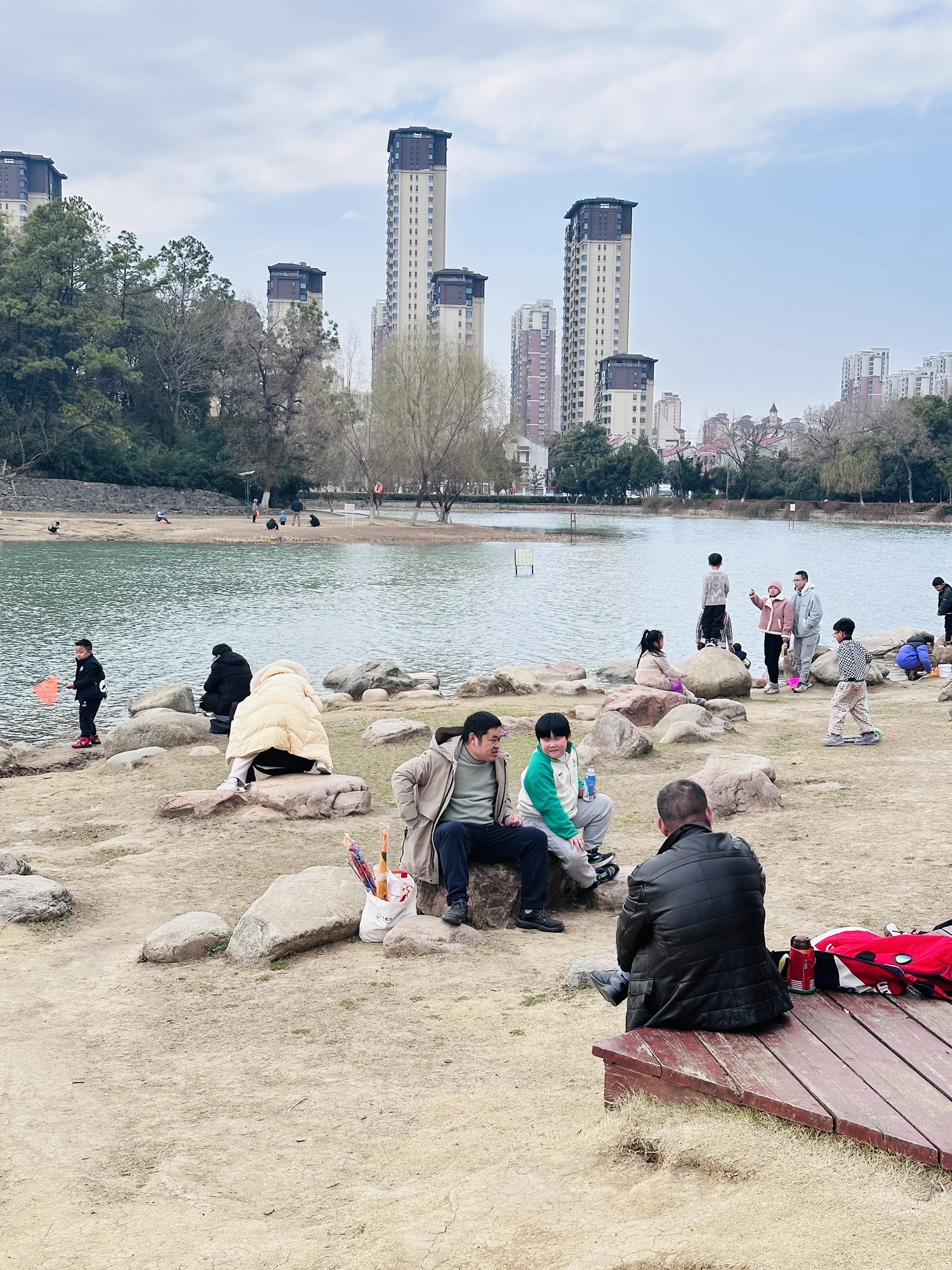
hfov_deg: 30.3
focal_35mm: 48
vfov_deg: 39.7
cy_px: 635
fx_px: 1760
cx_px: 476
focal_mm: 6.86
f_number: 1.78
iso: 64
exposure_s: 1/1783
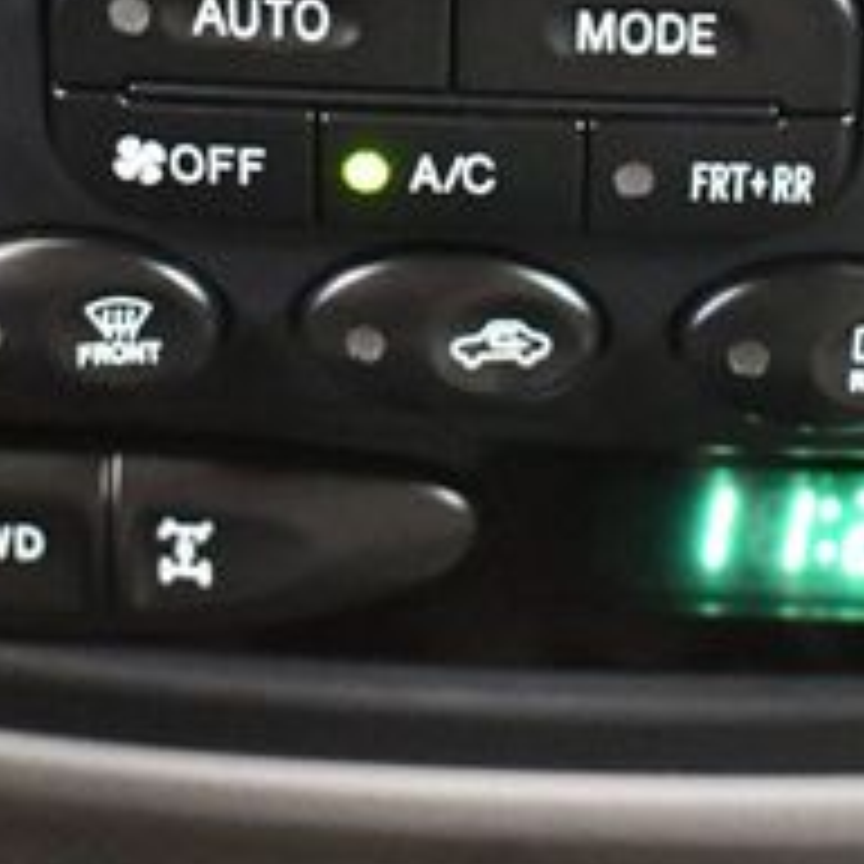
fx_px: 3360
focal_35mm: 119
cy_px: 58
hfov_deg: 14.6
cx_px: 482
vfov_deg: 14.5
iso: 12800
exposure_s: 1/50
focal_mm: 28
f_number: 4.2
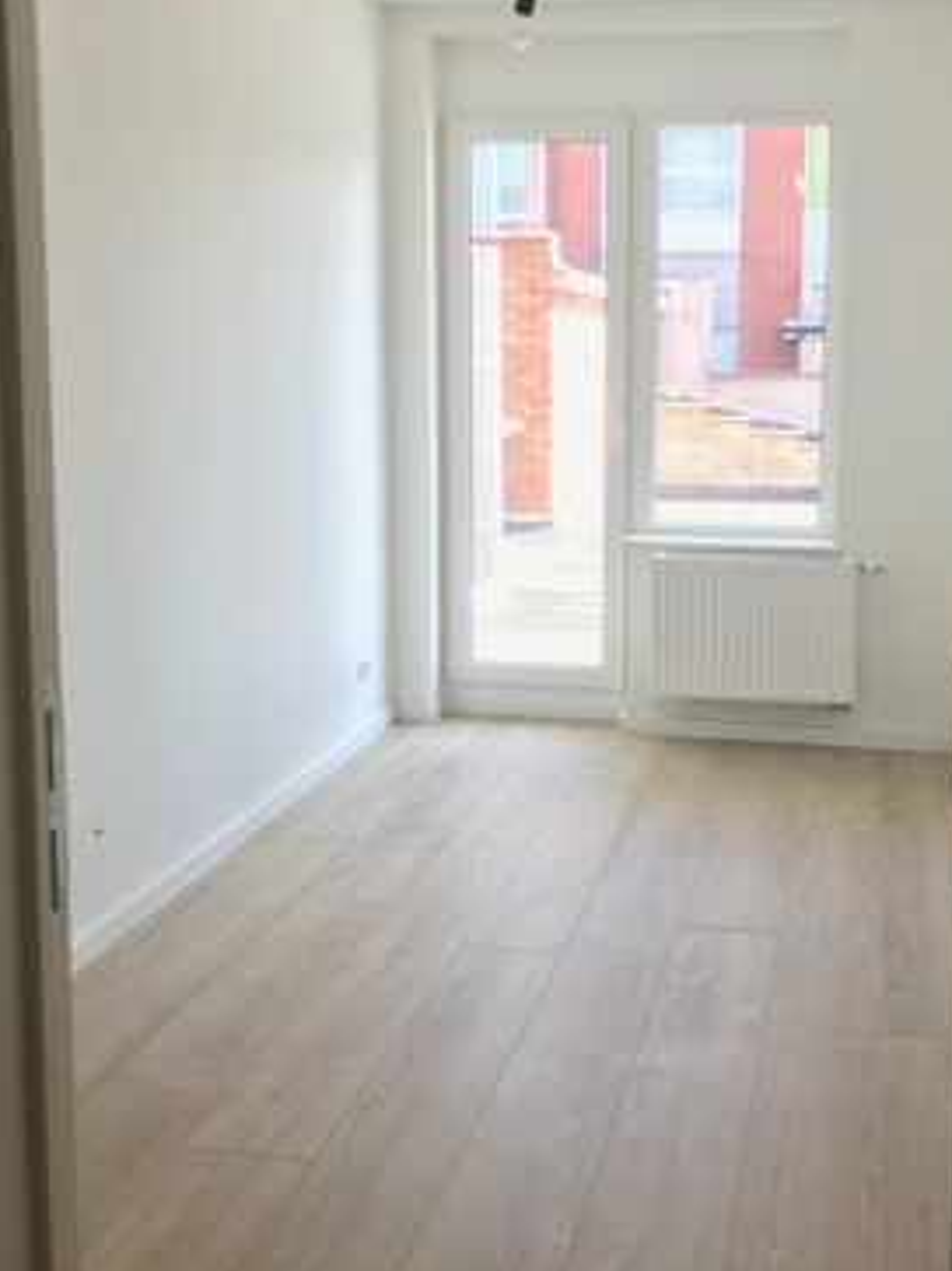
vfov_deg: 49.9
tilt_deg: -6.2
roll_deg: -0.5
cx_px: 623
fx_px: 1358
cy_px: 522
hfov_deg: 38.3
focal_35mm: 37
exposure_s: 1/100
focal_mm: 3.99
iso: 32
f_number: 1.8
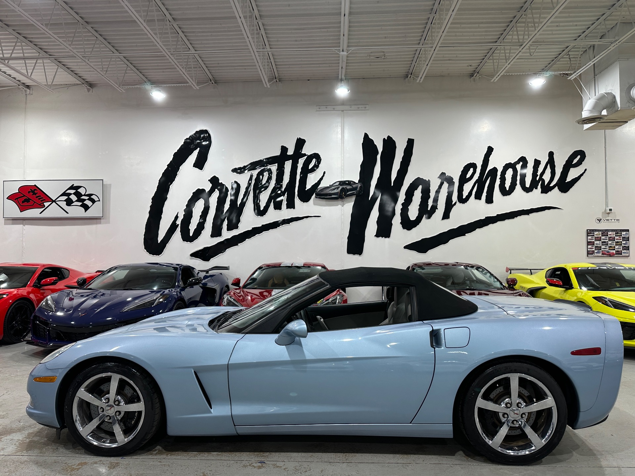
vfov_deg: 56.8
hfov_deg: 71.6
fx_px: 440
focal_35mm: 24
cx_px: 318
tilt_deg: +1.2
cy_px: 238
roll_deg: -0.4
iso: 80
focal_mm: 6.86
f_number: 1.78
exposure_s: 1/120
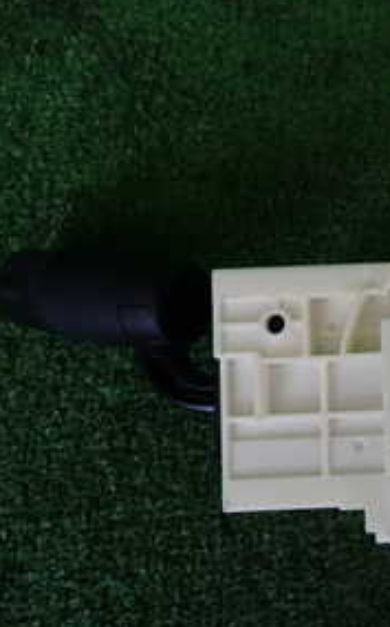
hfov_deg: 20.5
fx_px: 954
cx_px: 549
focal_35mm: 56
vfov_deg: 36.2
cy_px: 360
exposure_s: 1/60
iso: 100
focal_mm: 4.5
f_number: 2
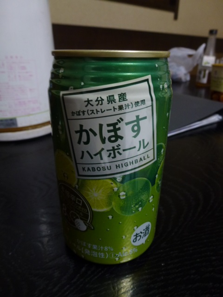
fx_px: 206
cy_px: 148
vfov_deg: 71.6
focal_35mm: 24
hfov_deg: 56.8
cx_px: 112
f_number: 3.3
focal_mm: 4.3
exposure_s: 1/8
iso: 200
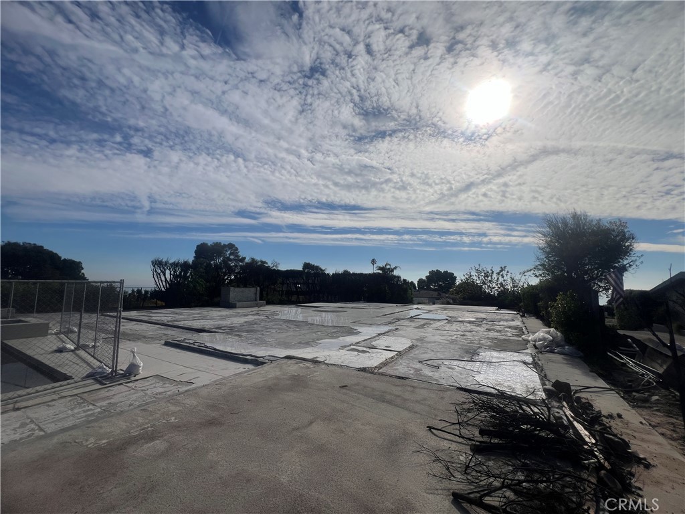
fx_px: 257
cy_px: 257
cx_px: 342
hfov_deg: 106.2
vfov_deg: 89.9
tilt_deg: +6.4
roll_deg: +0.0
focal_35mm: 13
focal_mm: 1.57
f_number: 1.8
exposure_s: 1/6494
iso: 32
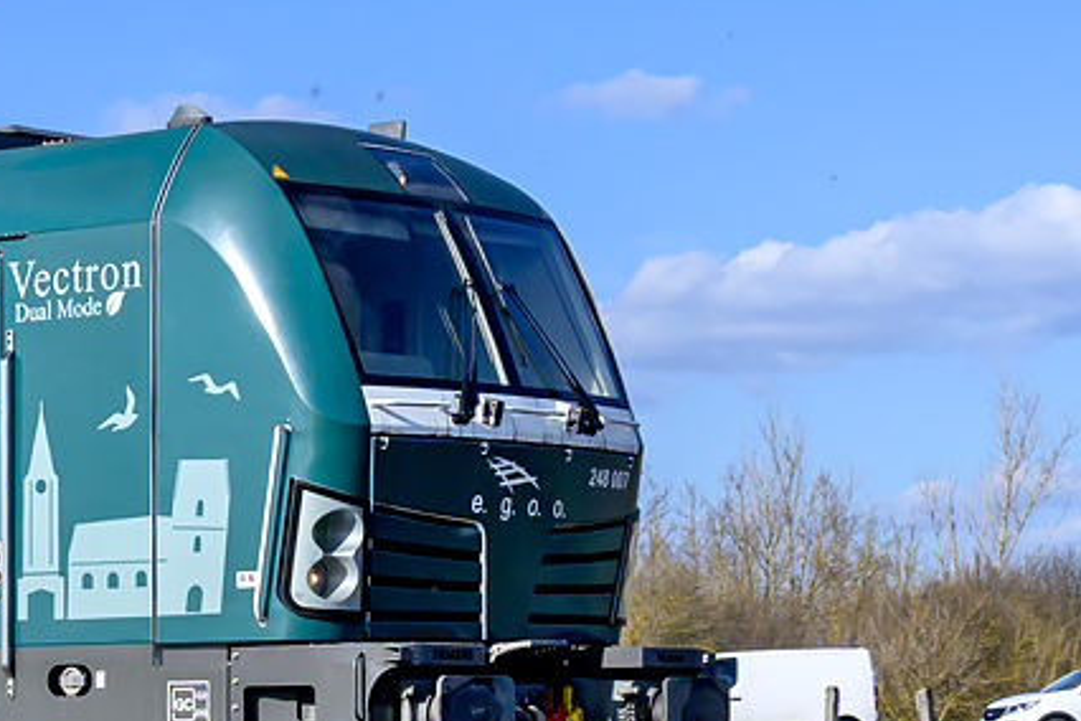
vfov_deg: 14.1
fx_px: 2856
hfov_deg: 20.0
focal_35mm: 95
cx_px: -259
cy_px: 759
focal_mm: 22.5
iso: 400
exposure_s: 1/1500
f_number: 8
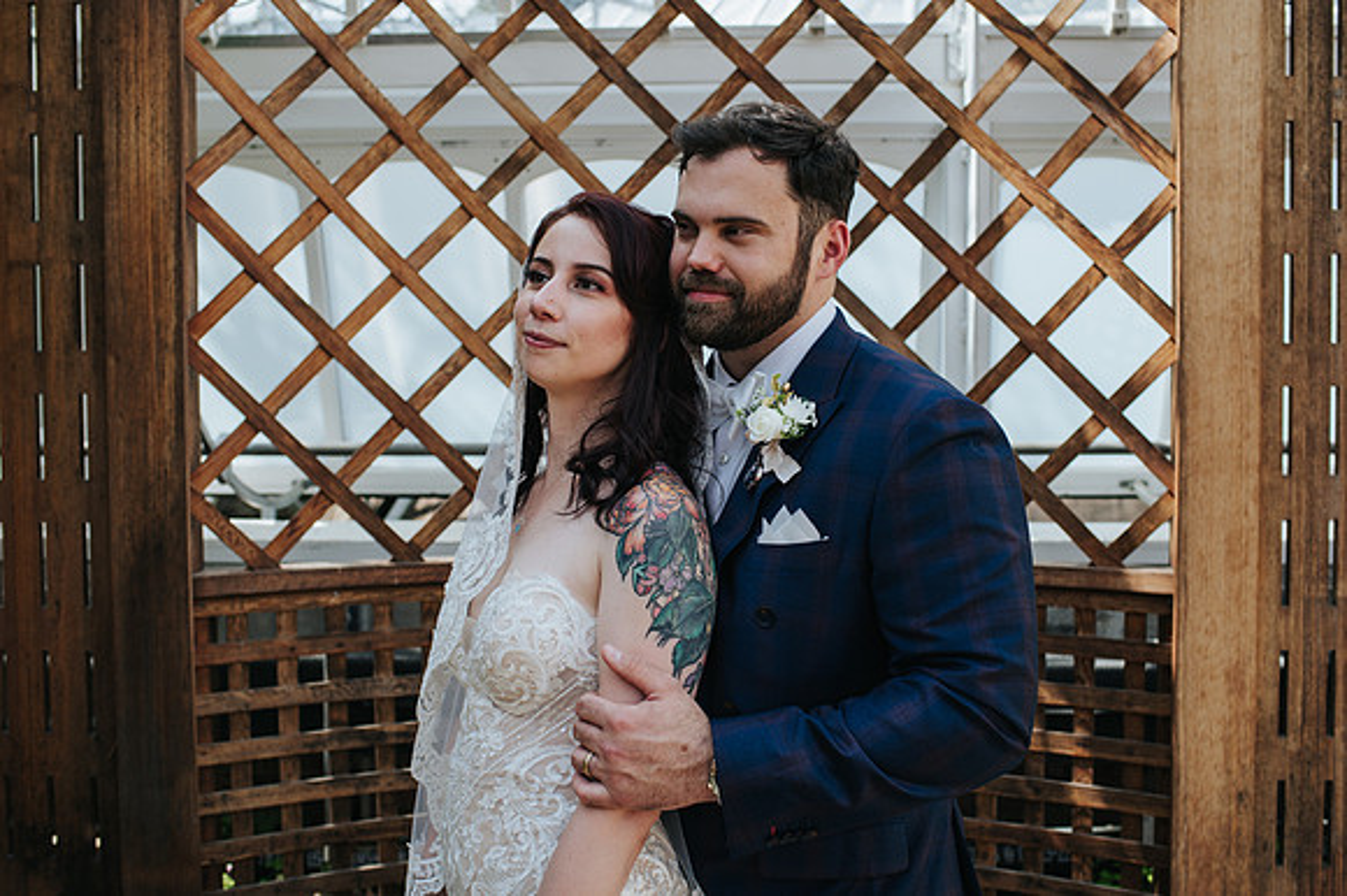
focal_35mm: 36
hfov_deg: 53.5
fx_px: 1335
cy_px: 448
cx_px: 674
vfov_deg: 37.1
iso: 180
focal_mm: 35
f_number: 3.5
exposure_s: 1/640
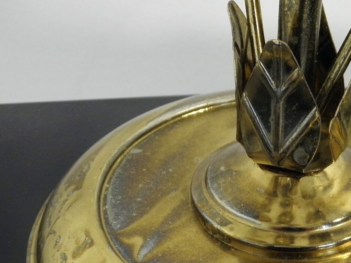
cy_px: 213
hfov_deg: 22.6
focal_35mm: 85
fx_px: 862
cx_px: 300
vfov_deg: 17.2
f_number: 3.7
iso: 200
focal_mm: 6.2
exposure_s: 1/25
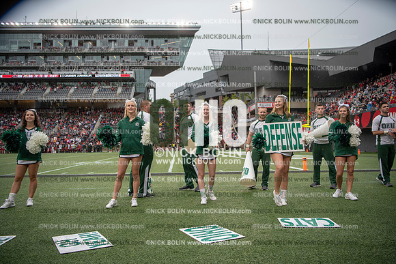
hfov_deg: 61.9
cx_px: 198
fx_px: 330
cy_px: 132
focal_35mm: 30
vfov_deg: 43.6
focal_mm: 30
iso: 250
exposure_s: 1/800
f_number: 2.8
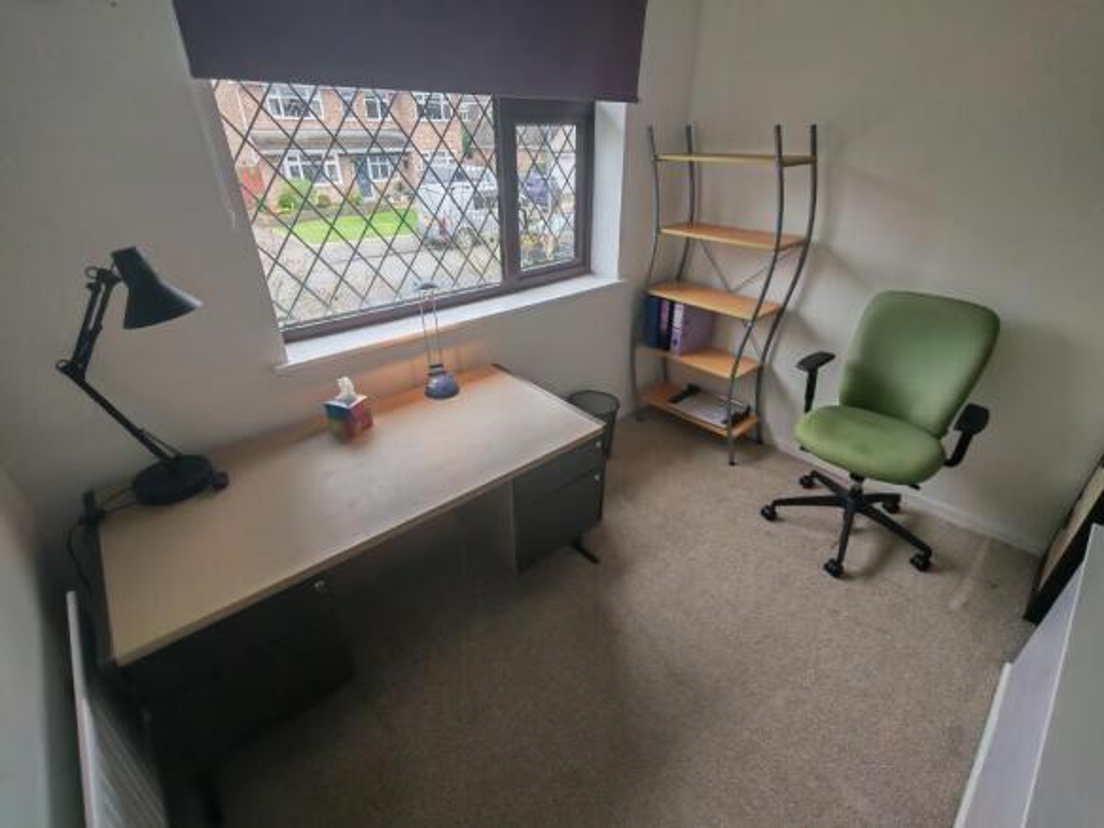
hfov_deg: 94.5
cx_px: 552
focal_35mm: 16
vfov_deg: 78.1
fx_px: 510
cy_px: 414
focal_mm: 1.96
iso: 139
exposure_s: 1/50
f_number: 2.2
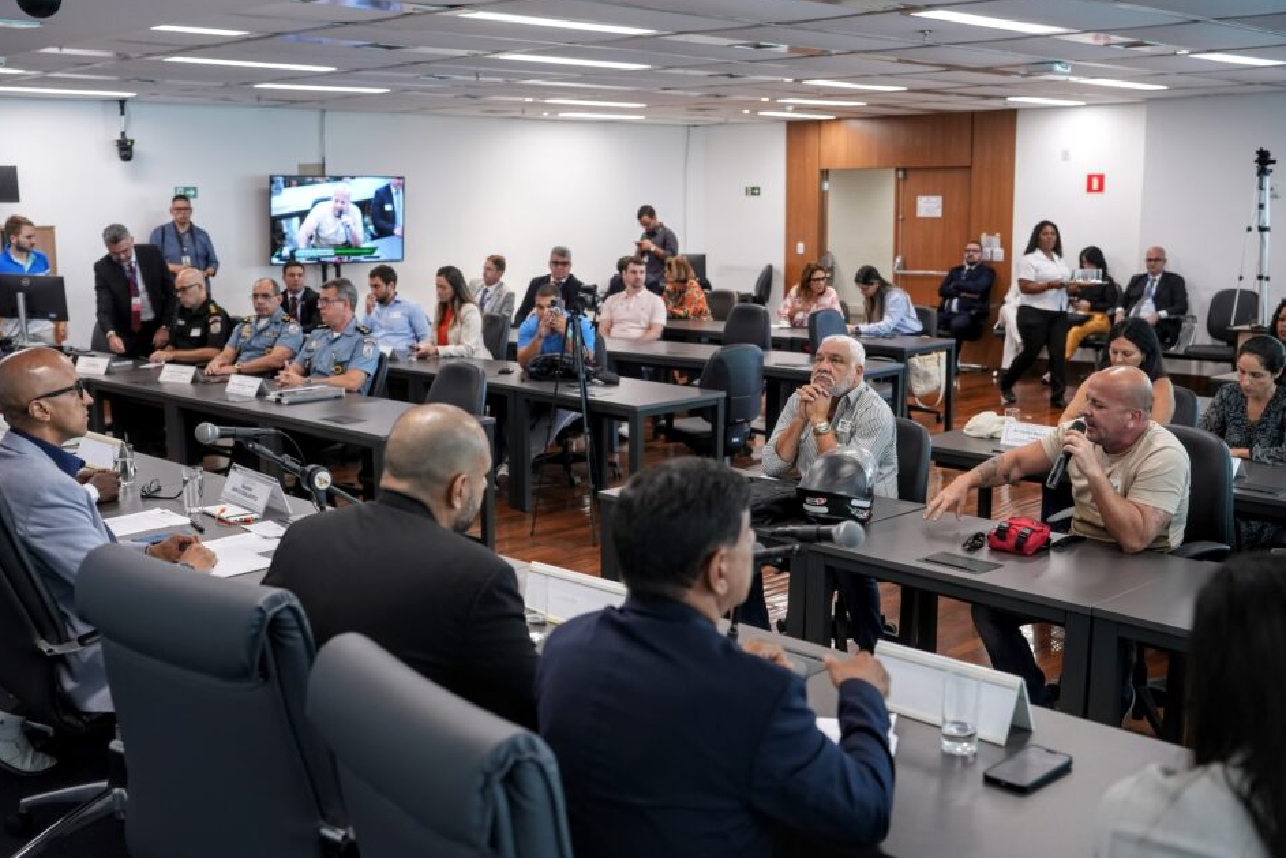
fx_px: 1358
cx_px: 596
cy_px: 404
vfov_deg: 35.1
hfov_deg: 50.6
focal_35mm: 38
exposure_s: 1/125
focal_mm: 35
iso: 1250
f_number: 2.8
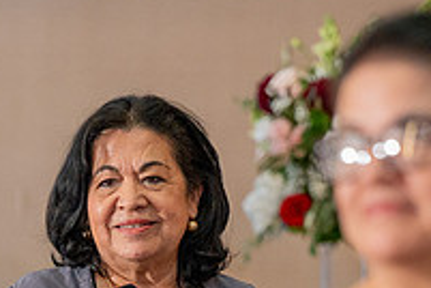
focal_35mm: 376
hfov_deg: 5.5
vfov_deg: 3.6
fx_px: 4501
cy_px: 349
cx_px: 109
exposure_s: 1/200
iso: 1600
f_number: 3.2
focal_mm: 130
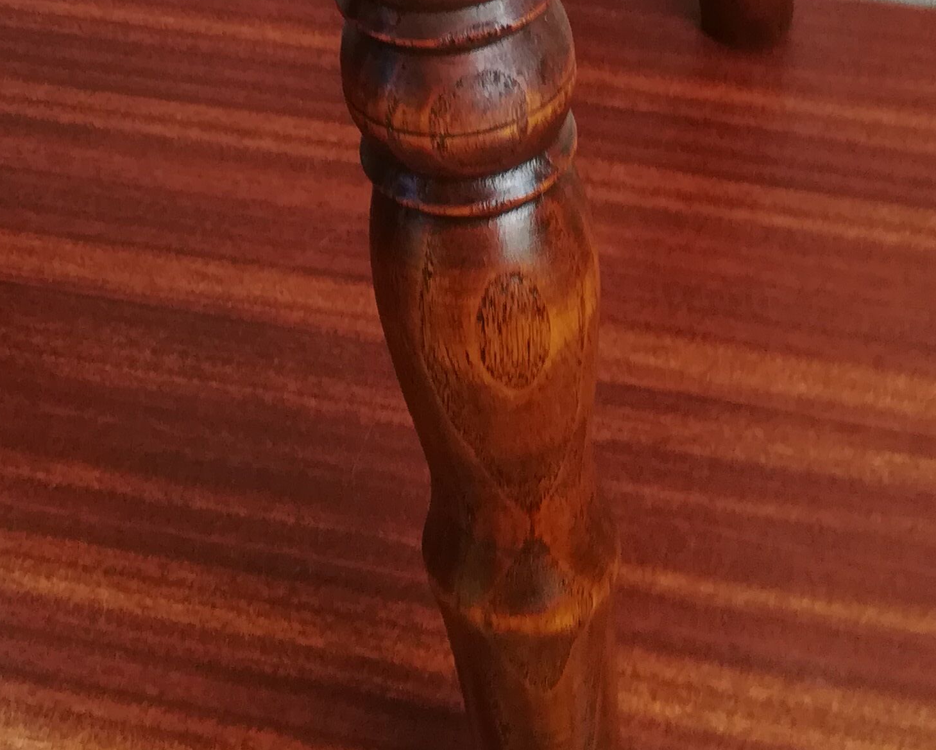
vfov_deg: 20.0
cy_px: -266
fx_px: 1912
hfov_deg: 27.4
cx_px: 375
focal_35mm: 69
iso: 100
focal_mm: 3.83
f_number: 2.2
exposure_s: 1/30
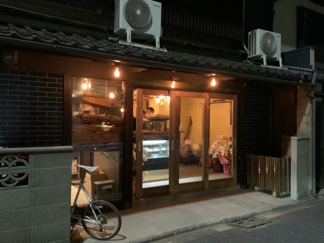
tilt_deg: +1.5
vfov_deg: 48.2
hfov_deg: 61.7
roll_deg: -0.7
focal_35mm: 29
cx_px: 162
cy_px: 122
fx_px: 271
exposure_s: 1/20
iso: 500
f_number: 1.8
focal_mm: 3
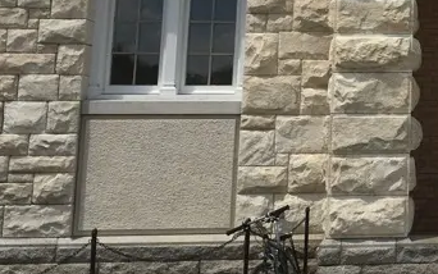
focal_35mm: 97
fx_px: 1158
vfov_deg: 13.2
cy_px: -49
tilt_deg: +9.8
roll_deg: +0.4
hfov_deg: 19.7
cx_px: 572
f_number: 2.2
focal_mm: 4.15
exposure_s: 1/2959
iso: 25
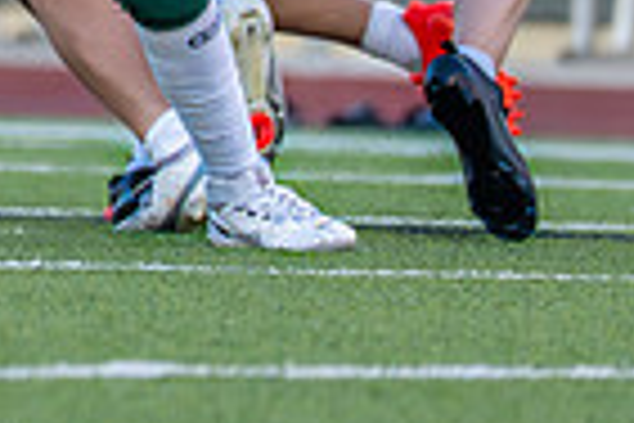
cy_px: -474
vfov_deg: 0.8
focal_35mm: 1654
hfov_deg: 1.2
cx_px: -594
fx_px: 29126
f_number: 2.8
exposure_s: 1/1000
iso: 800
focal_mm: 200
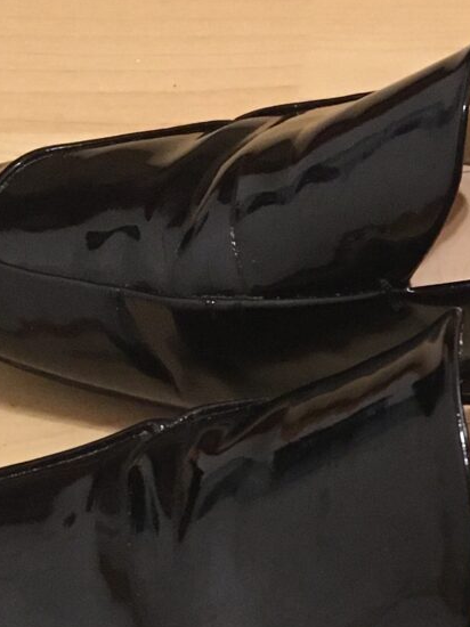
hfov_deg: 13.4
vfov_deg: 18.0
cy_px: 515
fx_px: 1957
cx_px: 518
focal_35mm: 108
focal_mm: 4.15
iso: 200
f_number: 2.2
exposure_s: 1/20
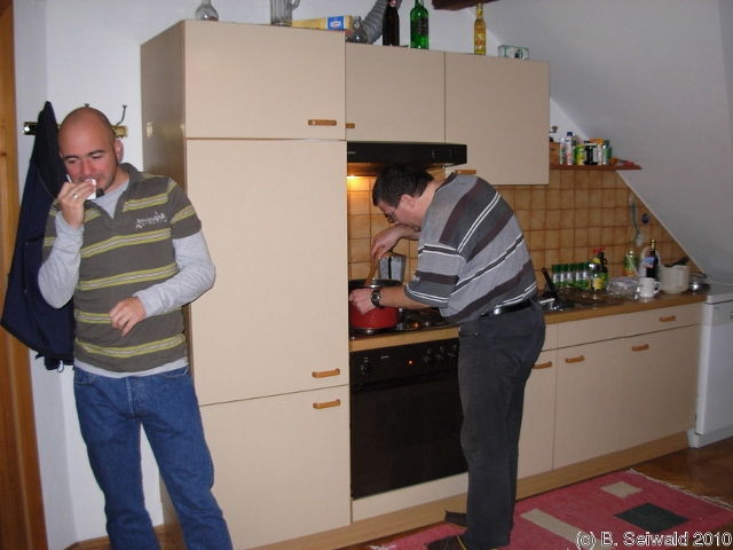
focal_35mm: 38
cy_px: 275
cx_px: 366
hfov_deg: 49.0
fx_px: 805
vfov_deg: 37.7
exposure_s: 1/78.3
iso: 194
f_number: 2.9
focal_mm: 6.3
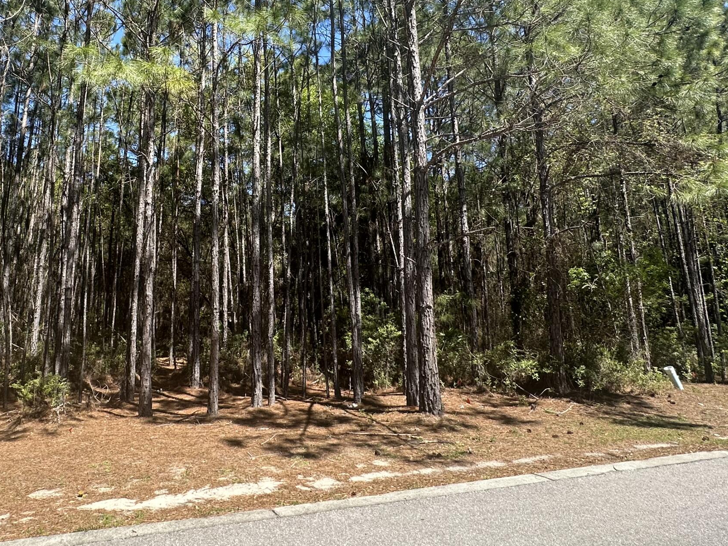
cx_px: 273
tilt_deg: +16.4
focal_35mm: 25
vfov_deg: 53.6
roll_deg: -1.3
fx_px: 526
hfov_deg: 68.3
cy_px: 176
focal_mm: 2.22
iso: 40
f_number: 2.2
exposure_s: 1/473
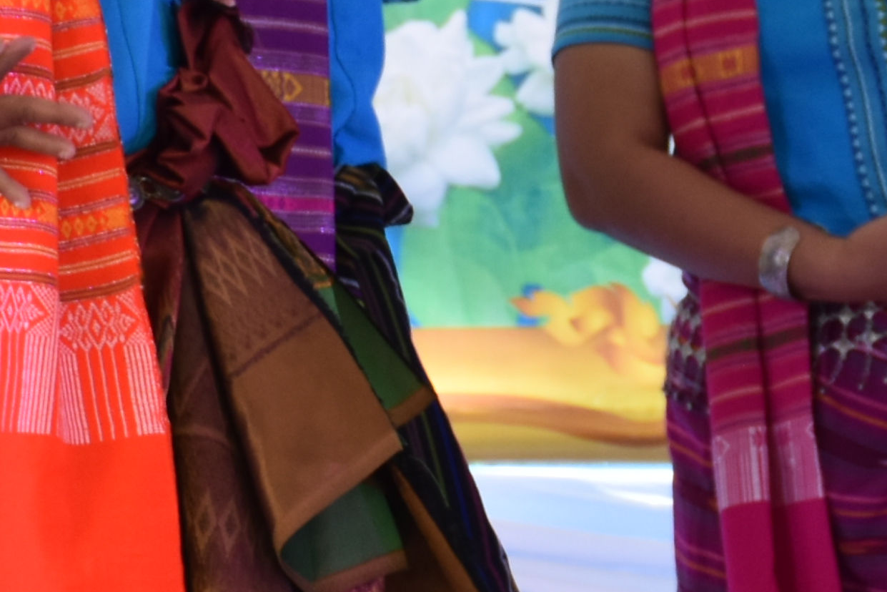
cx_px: 892
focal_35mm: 435
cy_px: 334
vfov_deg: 3.2
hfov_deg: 4.7
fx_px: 10720
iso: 400
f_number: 5.6
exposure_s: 1/125
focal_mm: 60
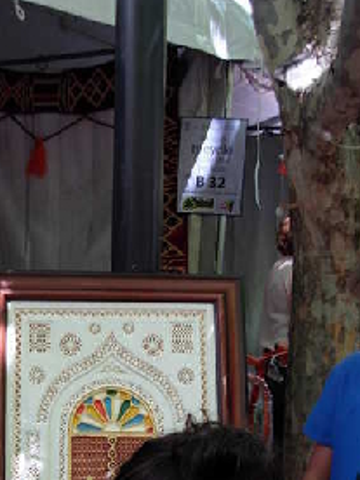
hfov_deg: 21.9
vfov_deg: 28.8
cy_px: 383
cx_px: 68
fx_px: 915
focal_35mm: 66
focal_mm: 6.3
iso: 79
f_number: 2.9
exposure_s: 1/76.1
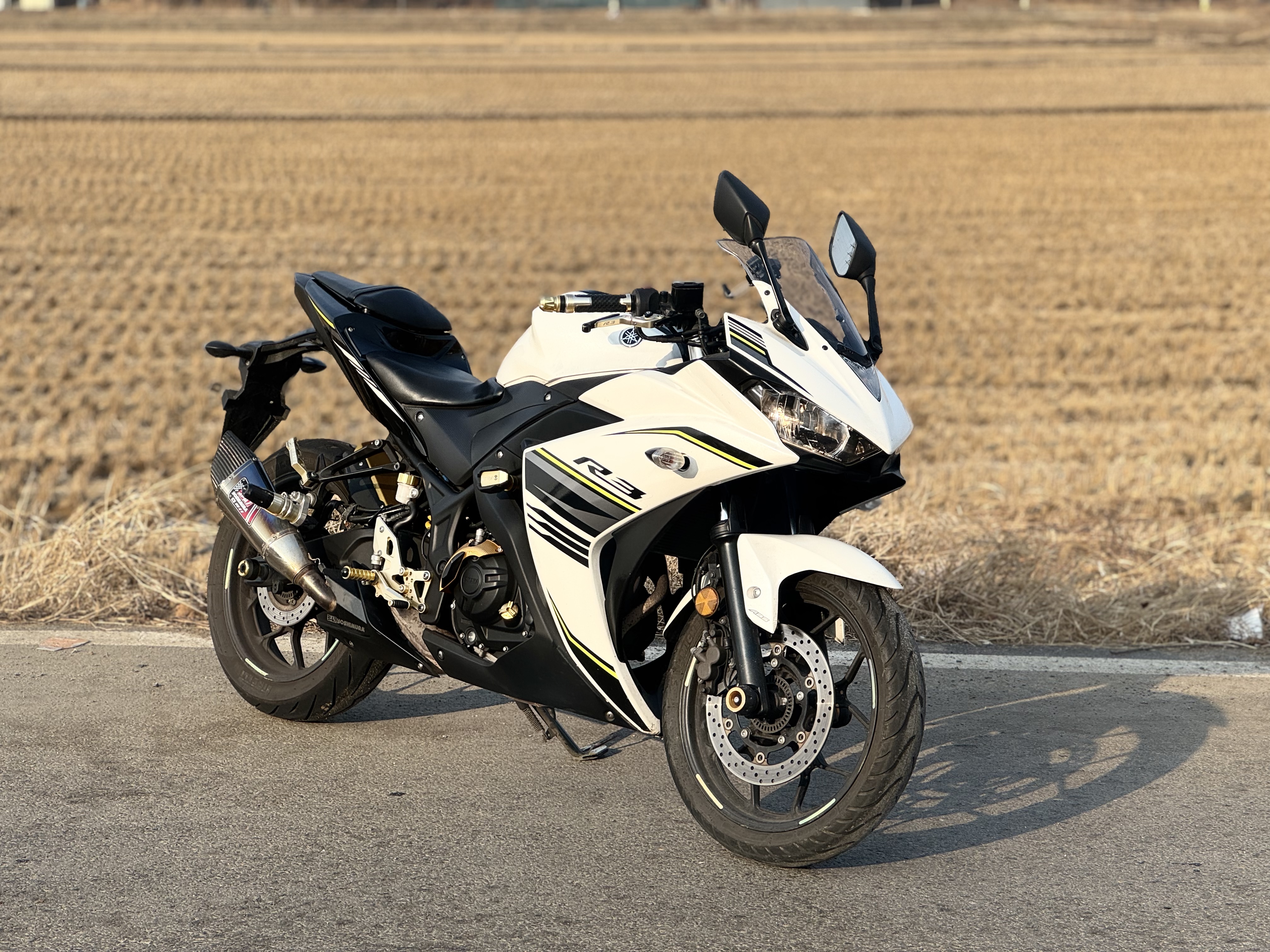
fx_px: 2825
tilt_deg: -9.2
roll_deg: -0.2
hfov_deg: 25.3
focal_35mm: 77
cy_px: 476
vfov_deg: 19.1
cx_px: 635
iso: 25
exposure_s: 1/552
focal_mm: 9
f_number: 2.8
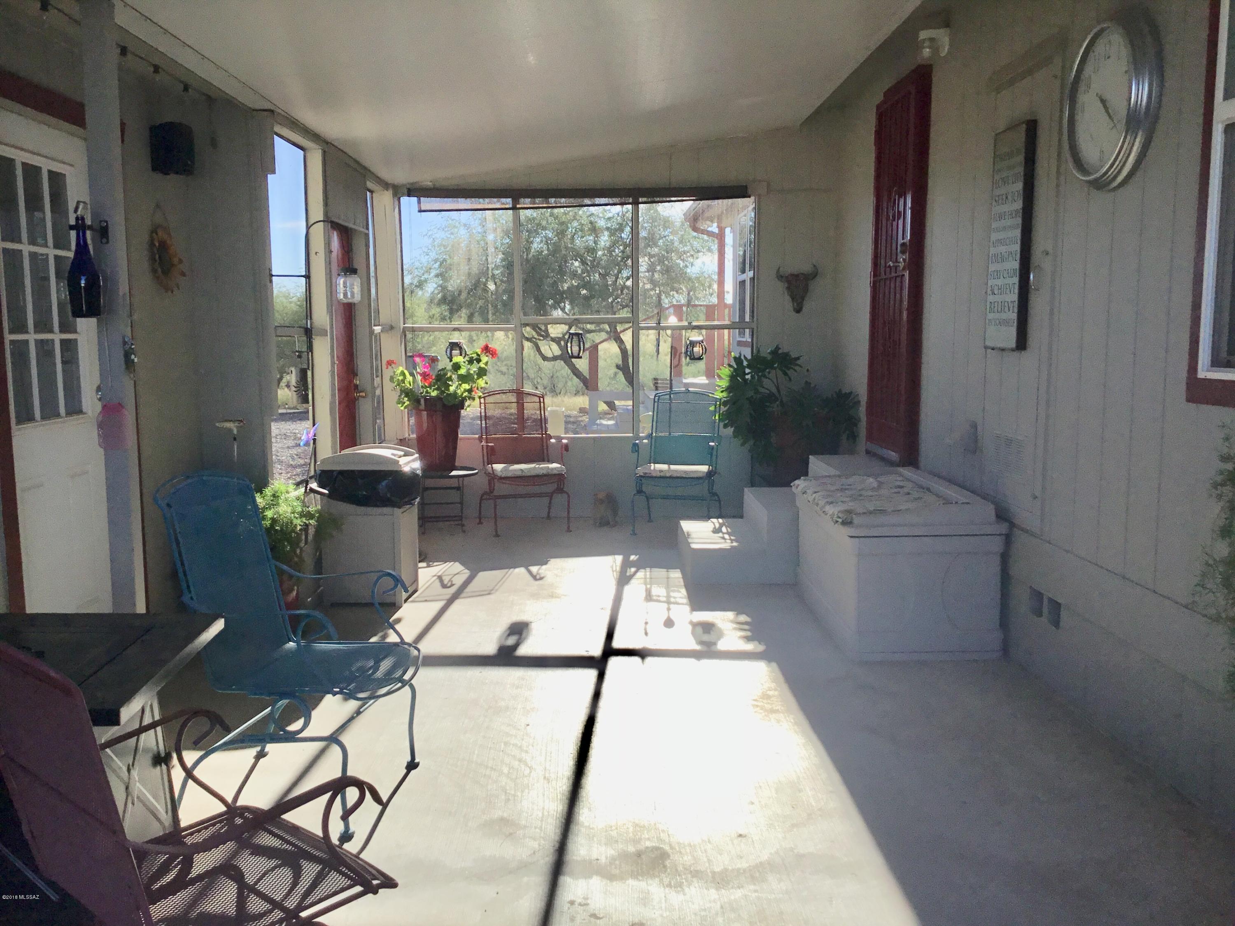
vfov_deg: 45.4
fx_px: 1106
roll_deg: +0.9
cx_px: 618
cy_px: 463
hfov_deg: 58.4
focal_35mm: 31
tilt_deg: -7.5
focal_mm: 3.3
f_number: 2.4
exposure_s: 1/959
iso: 25
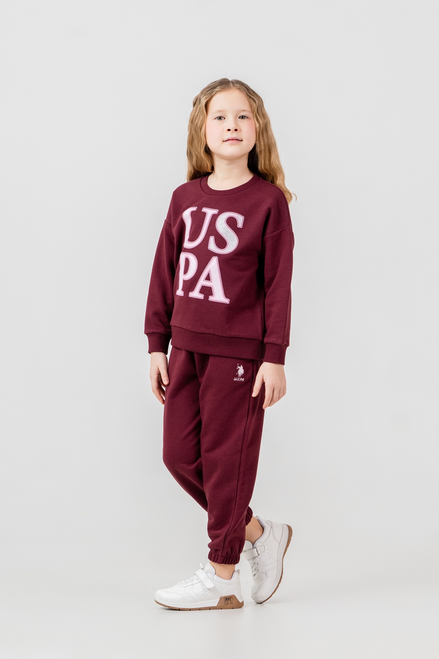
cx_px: 220
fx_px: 2359
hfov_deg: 10.6
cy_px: 330
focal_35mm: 129
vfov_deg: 15.9
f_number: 7.1
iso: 200
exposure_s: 1/160
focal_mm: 86
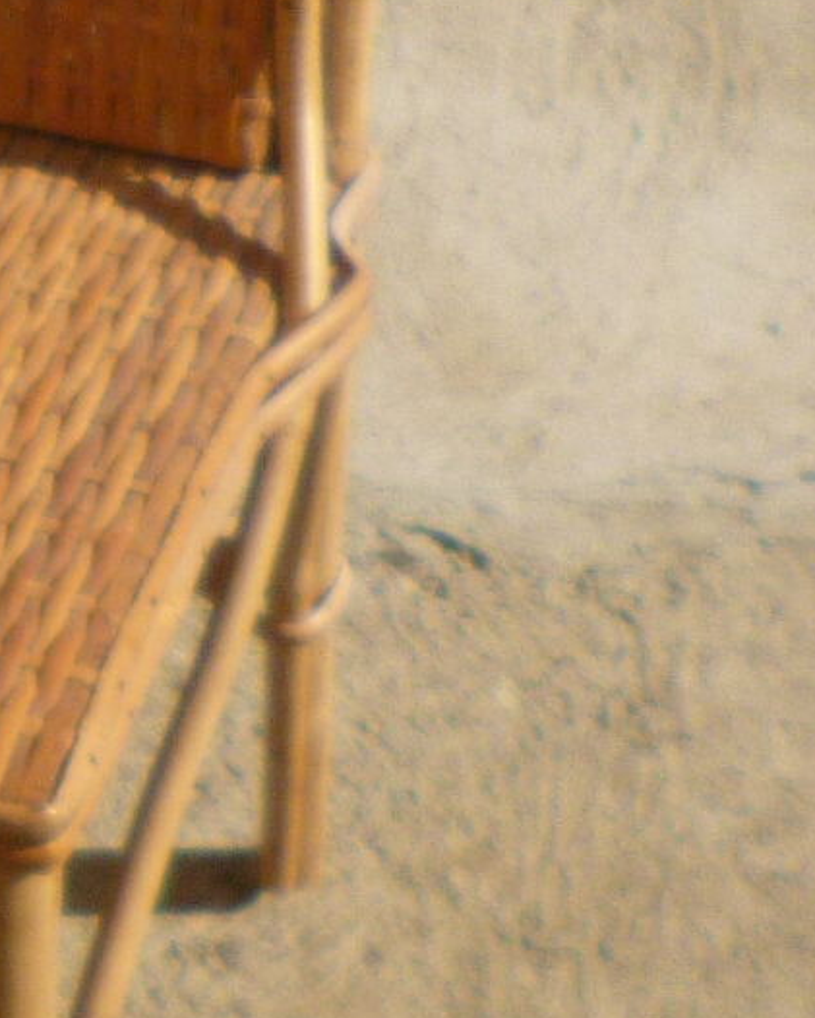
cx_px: -1260
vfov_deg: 16.8
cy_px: 393
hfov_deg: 11.0
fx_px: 3436
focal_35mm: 114
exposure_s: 1/200
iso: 100
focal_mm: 4.3
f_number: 9
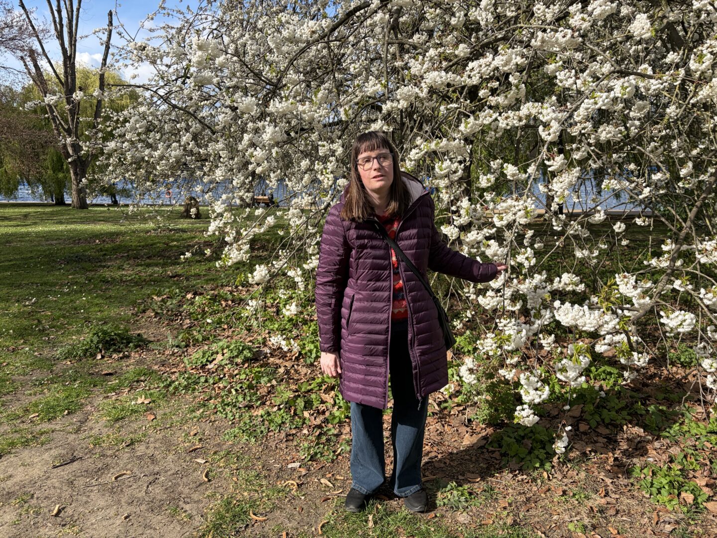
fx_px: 539
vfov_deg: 53.1
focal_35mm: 26
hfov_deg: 67.3
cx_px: 358
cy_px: 269
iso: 50
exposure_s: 1/1706
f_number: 1.6
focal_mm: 5.96
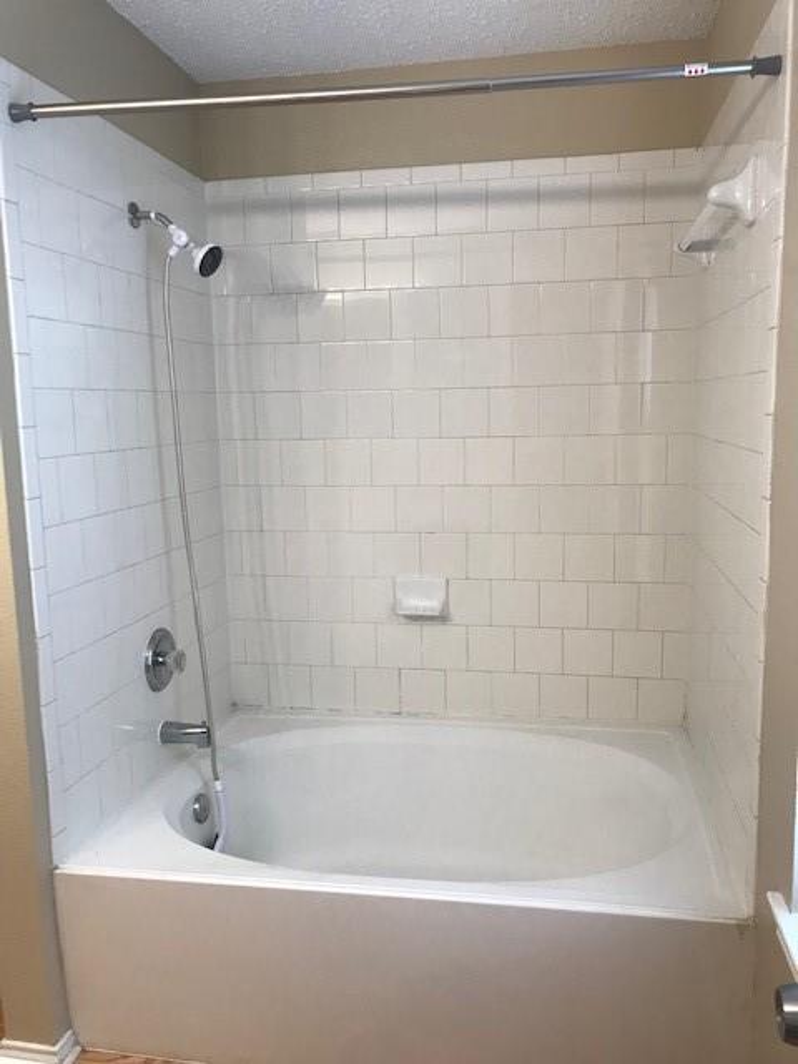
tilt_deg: -7.3
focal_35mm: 28
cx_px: 399
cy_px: 532
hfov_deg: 49.7
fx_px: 861
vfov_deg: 63.4
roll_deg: +1.7
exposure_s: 1/30
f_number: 1.8
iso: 25
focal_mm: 3.99
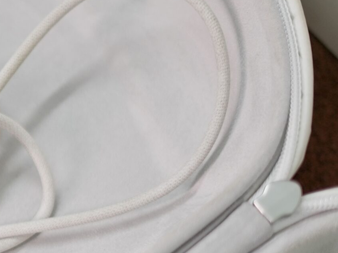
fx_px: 1416
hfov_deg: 12.9
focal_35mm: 145
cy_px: 194
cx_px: -165
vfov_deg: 10.2
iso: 400
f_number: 1.8
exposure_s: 1/100
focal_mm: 50
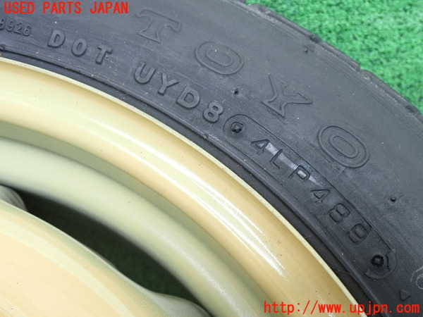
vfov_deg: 35.1
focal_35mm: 41
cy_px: 158
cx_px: 212
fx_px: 501
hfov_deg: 45.8
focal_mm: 7.31
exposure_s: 1/125
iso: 320
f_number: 2.8
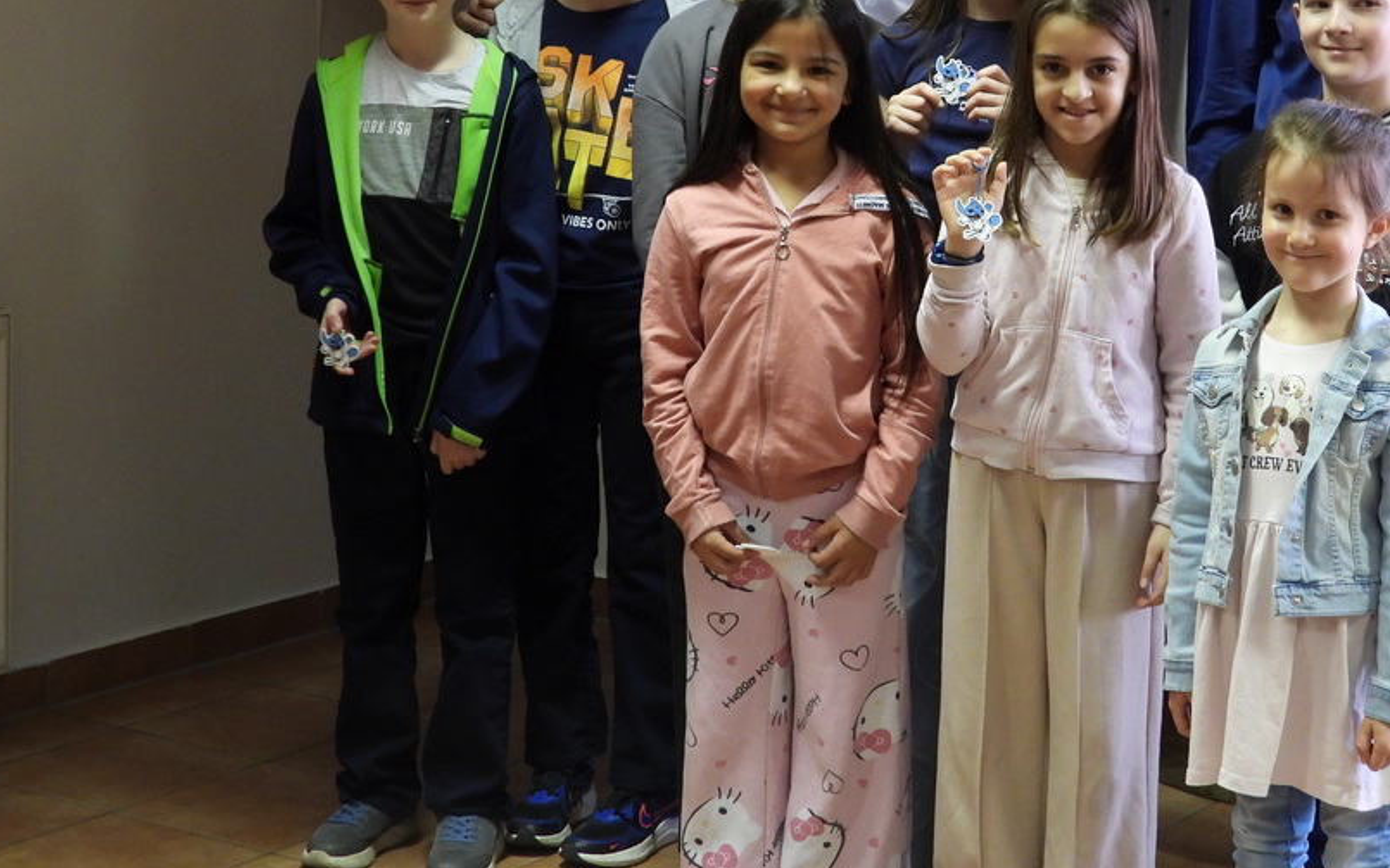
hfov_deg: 26.0
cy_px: 154
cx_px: 907
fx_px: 2992
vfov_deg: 16.4
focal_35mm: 79
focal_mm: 9
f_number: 3.2
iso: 400
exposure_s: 1/20
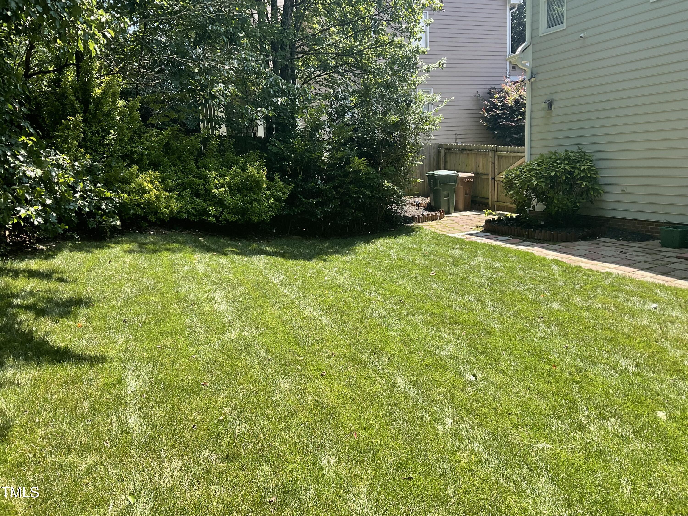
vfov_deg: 48.2
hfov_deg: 61.7
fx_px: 576
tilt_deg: -10.7
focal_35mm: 29
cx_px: 344
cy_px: 258
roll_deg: +1.9
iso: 16
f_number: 1.8
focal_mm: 3
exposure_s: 1/365
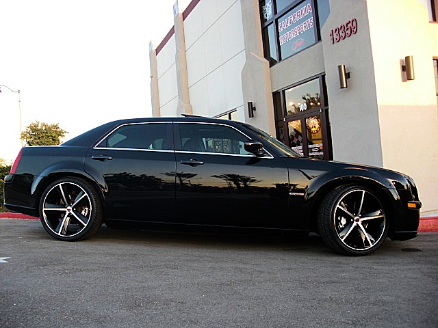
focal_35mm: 36
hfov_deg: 51.4
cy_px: 164
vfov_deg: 39.7
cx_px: 219
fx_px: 456
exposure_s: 1/100
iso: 100
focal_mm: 6.3
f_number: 2.8
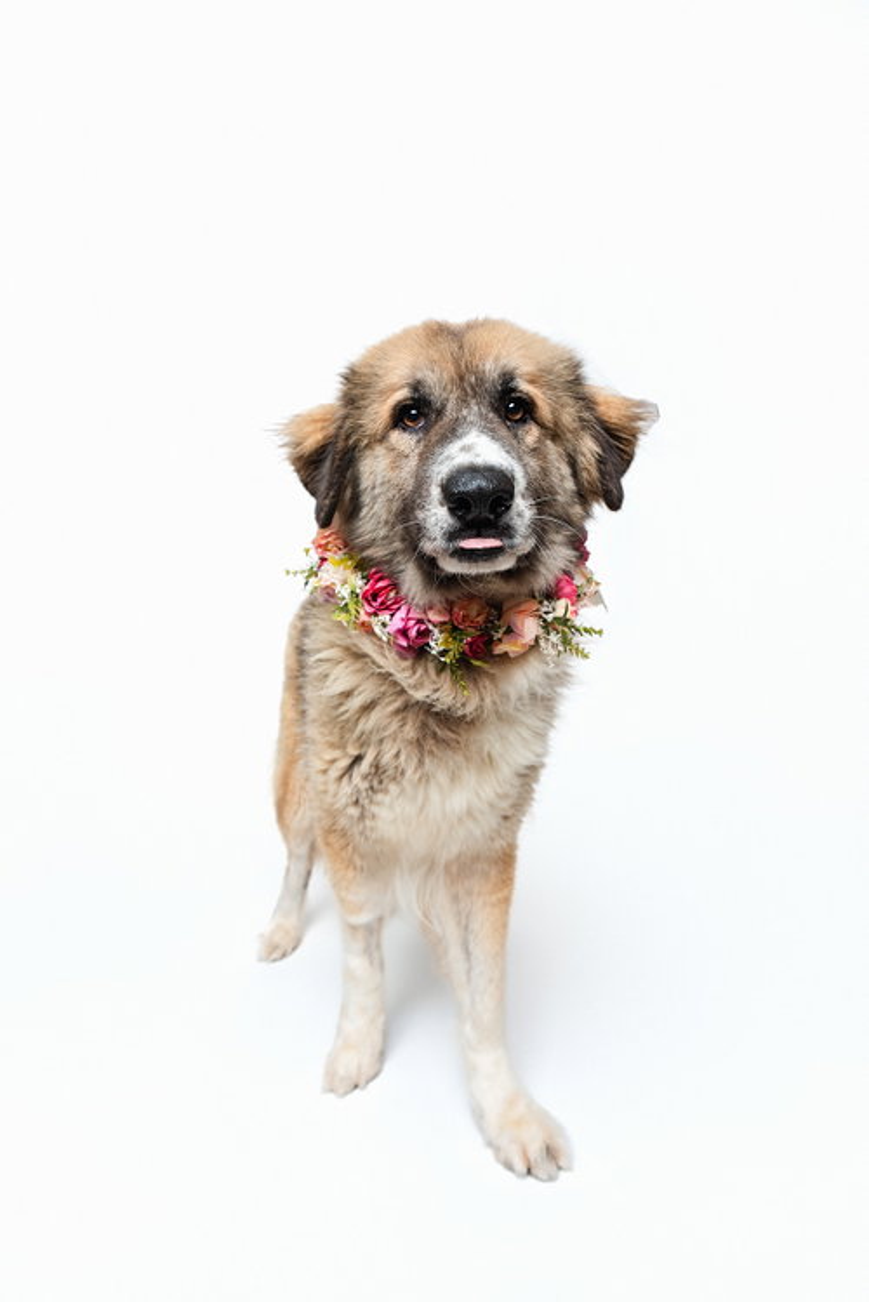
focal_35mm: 17
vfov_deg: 93.3
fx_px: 615
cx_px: 434
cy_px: 651
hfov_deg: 70.5
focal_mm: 17
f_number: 5.6
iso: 160
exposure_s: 1/250
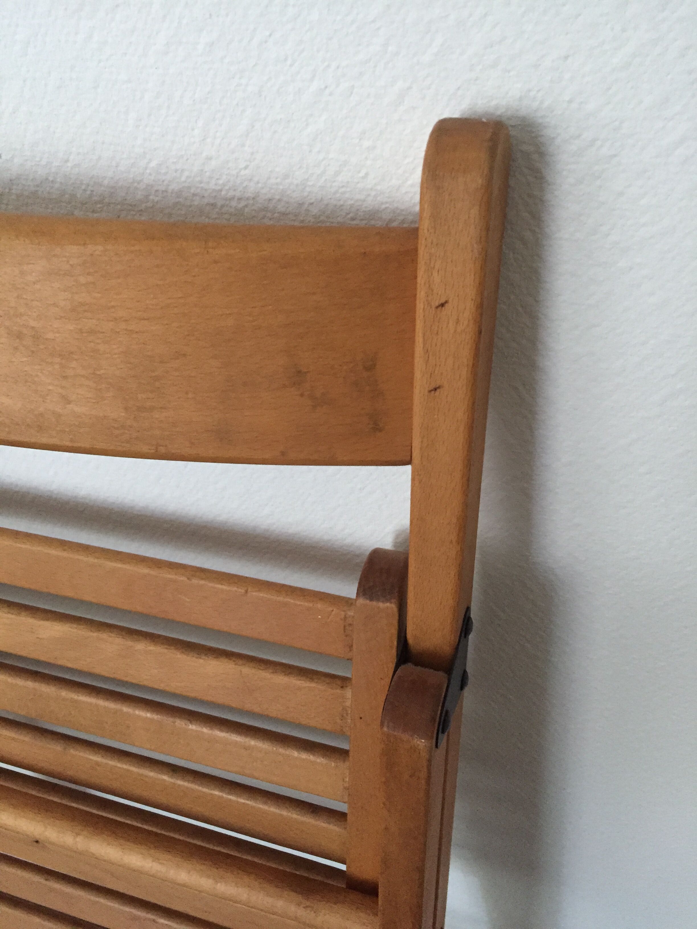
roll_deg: +3.8
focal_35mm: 29
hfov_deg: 48.2
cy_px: 464
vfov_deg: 61.7
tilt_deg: -42.9
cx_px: 348
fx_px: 779
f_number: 2.2
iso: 250
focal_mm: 4.15
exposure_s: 1/17
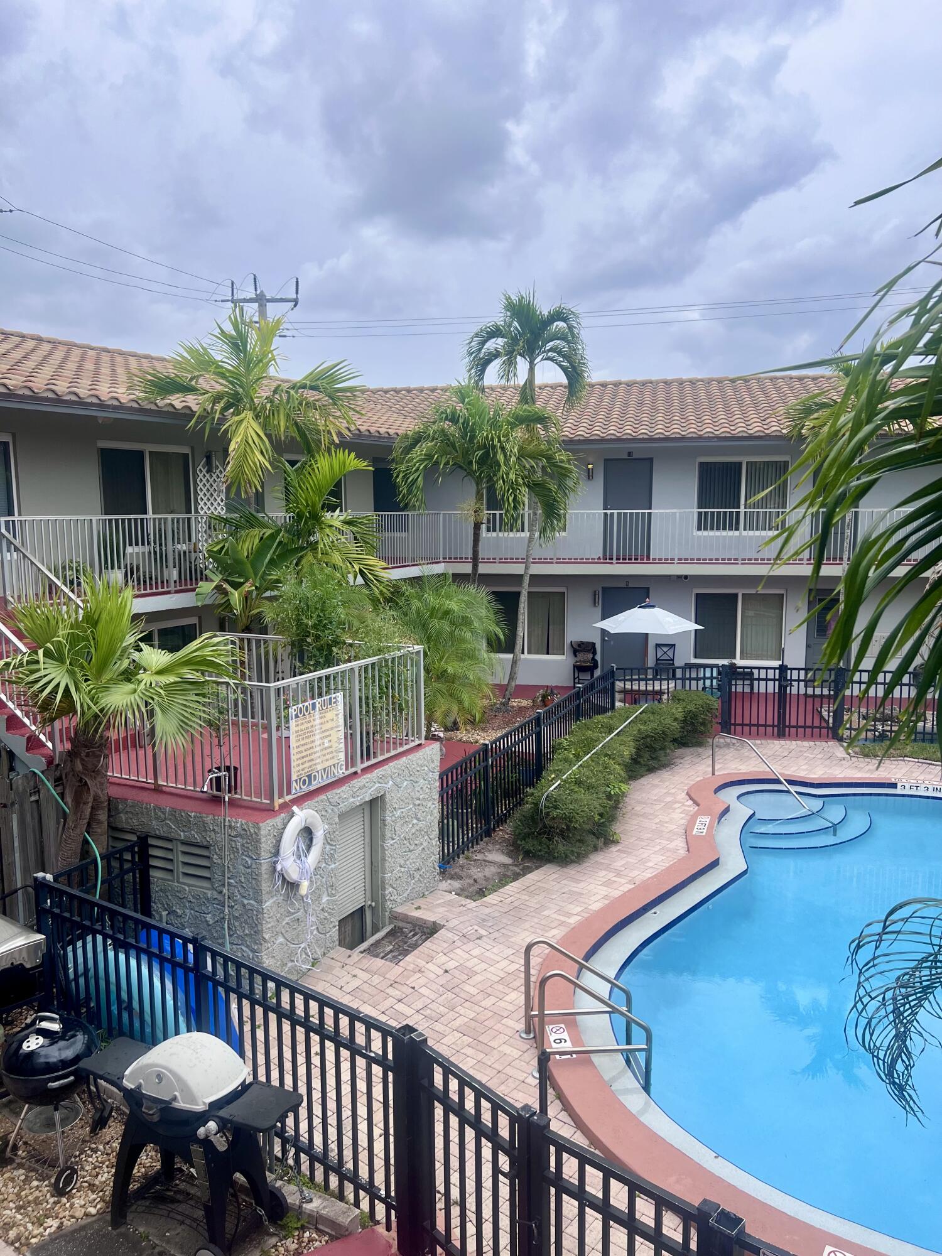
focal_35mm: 26
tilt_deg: -8.1
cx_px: 471
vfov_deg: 67.3
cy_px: 628
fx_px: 943
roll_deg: +0.2
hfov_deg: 53.1
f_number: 1.5
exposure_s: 1/866
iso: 50
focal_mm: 5.7
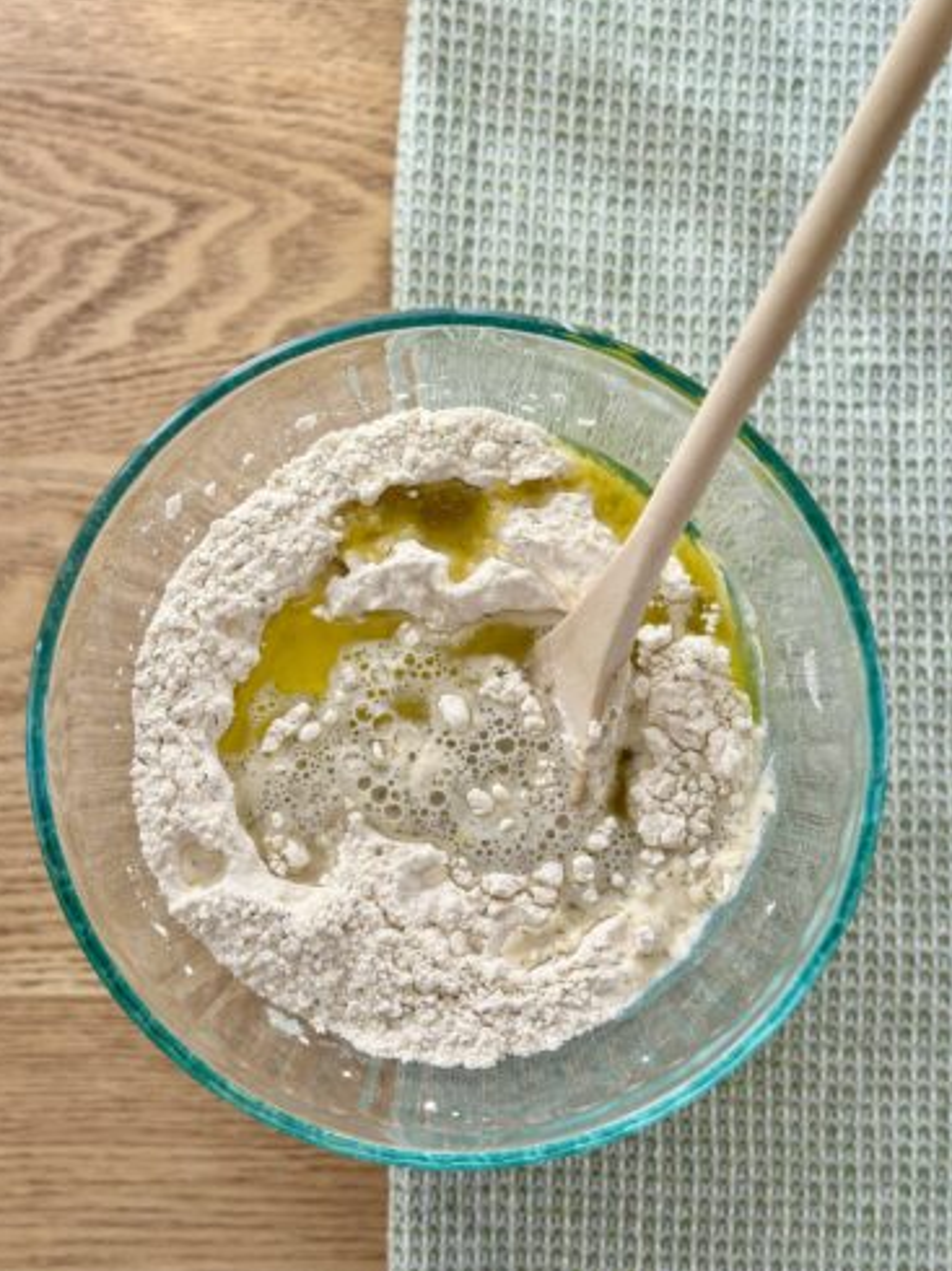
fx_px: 1798
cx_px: 471
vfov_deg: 38.9
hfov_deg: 29.7
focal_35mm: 49
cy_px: 630
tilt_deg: -87.9
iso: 80
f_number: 1.78
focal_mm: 6.86
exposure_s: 1/623
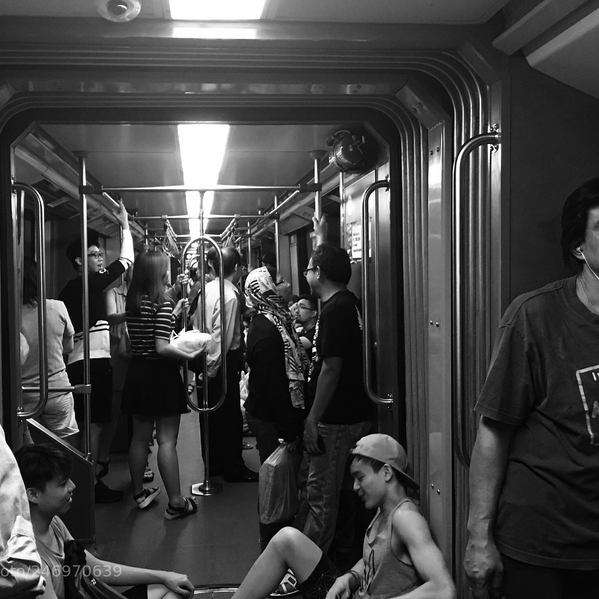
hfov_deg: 47.1
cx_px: 263
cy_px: 305
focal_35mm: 35
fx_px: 685
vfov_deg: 47.2
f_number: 2.2
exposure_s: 1/10
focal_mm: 4.15
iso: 100
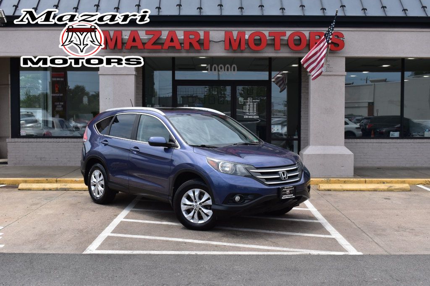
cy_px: 143
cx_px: 215
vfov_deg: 29.8
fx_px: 537
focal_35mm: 45
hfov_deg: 43.6
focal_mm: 30
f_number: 11
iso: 400
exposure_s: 1/500
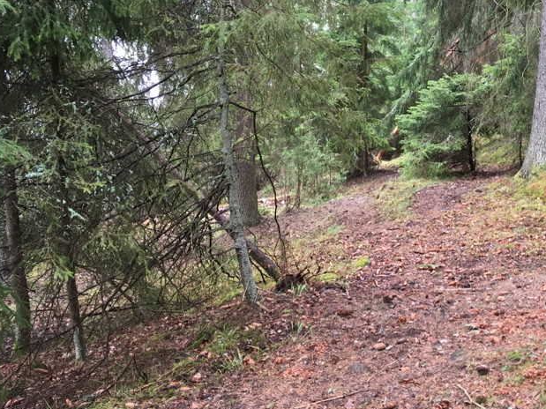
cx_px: 399
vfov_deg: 31.6
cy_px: 105
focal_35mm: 45
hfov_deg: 41.1
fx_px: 710
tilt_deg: -10.8
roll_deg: -0.5
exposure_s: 1/33
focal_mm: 4.15
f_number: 2.2
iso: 40
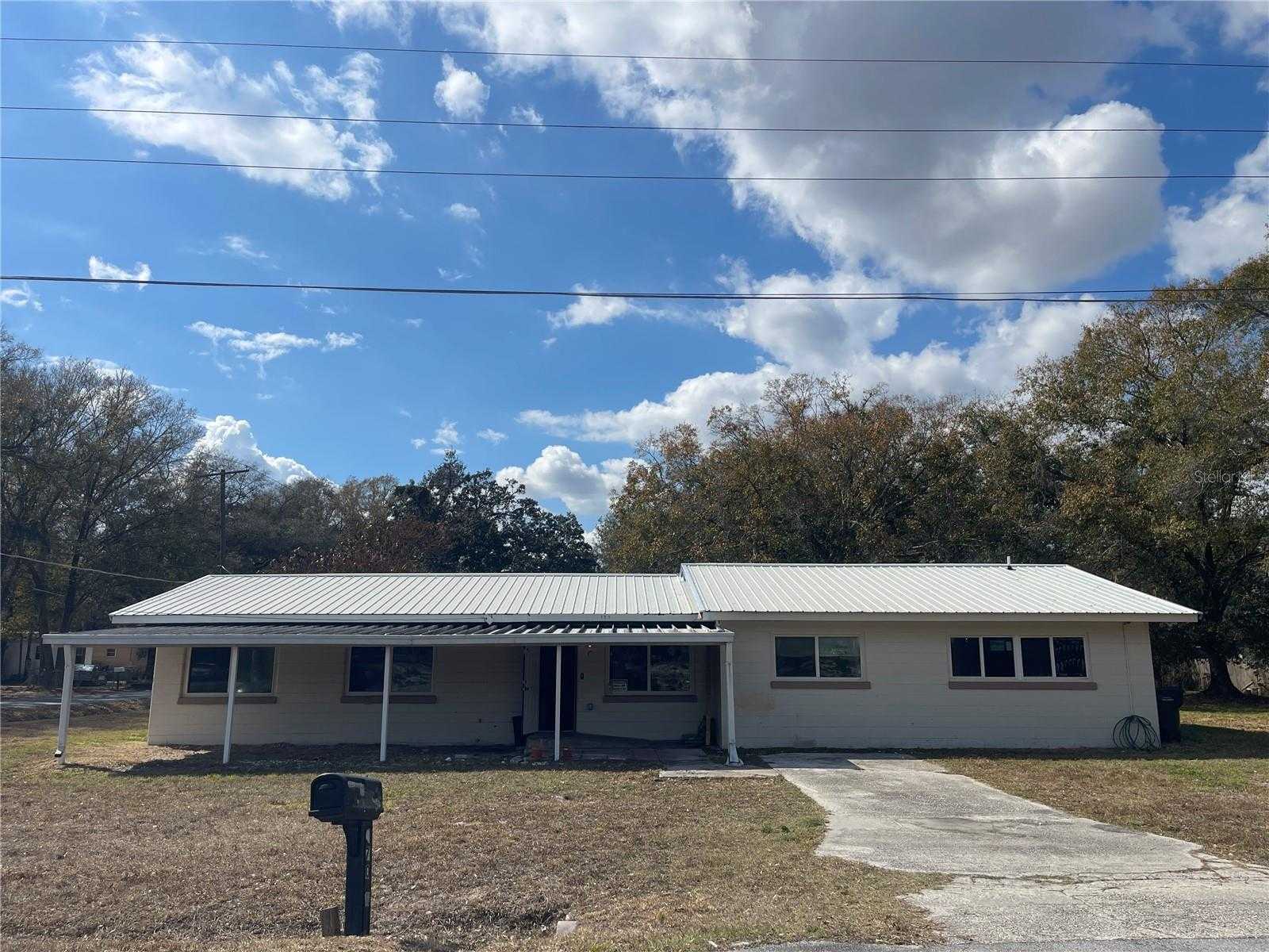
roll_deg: -0.4
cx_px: 634
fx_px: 916
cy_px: 476
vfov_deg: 54.9
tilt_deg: +9.8
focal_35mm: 25
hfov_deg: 69.4
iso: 32
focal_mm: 5.1
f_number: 1.6
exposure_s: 1/7407
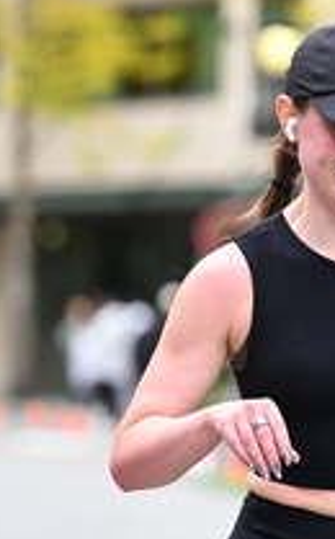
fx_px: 4925
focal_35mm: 336
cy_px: 266
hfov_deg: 3.9
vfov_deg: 6.3
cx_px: 329
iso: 640
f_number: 2.8
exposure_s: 1/2000
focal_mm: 125
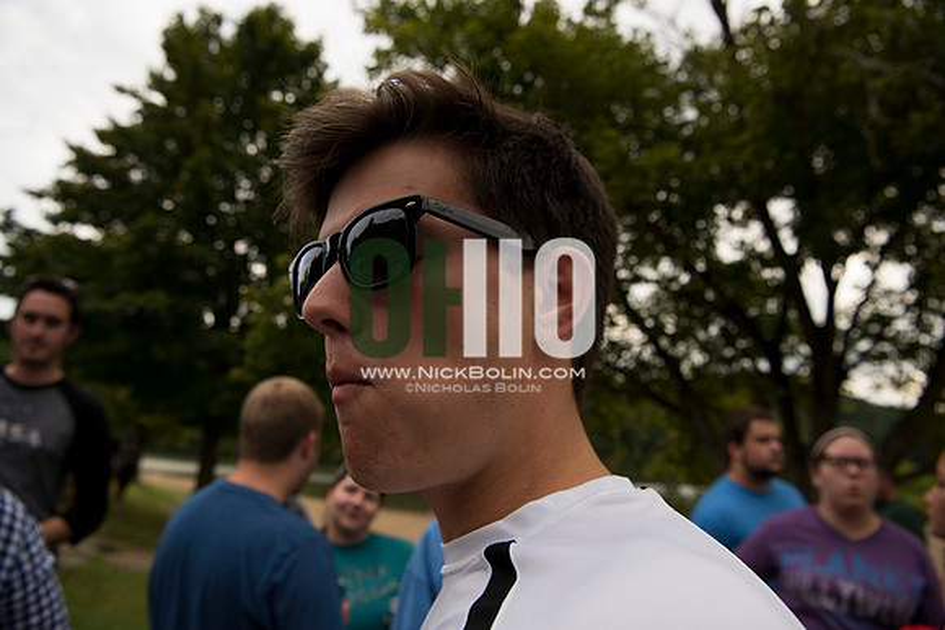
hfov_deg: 73.7
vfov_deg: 53.2
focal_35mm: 24
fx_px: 630
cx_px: 472
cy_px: 315
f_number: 5
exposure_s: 1/1250
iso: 640
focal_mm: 24
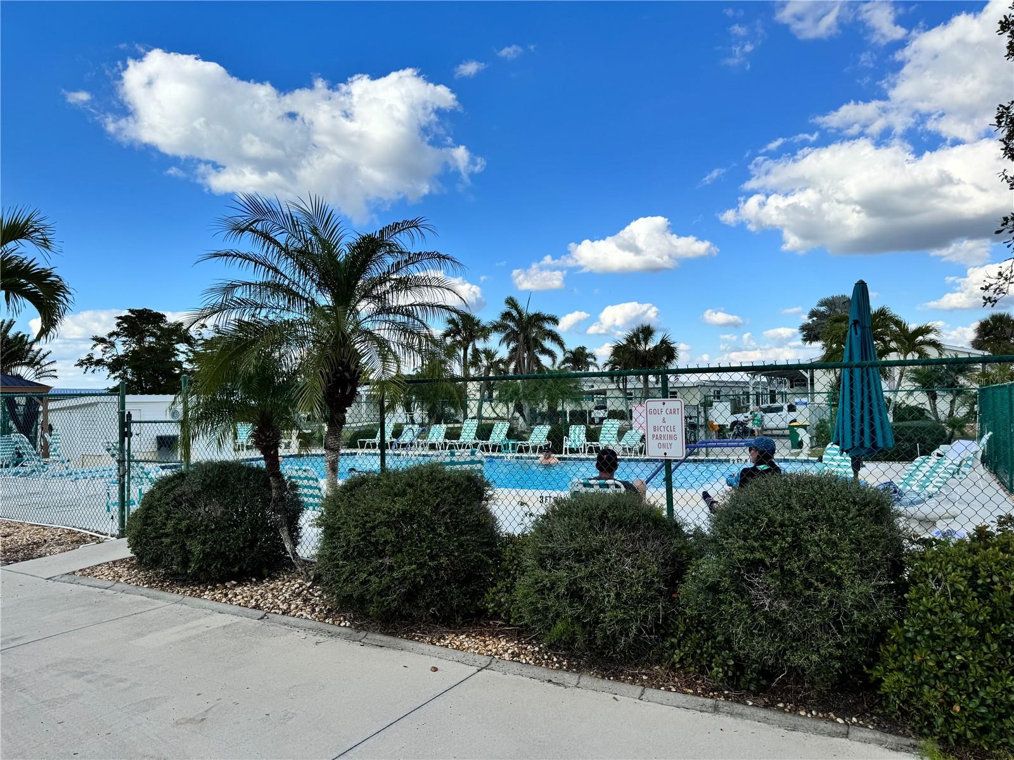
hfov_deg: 71.6
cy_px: 380
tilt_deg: -2.2
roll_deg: +0.4
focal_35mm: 24
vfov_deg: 56.8
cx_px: 507
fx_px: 703
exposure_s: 1/4049
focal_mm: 6.76
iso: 80
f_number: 1.78
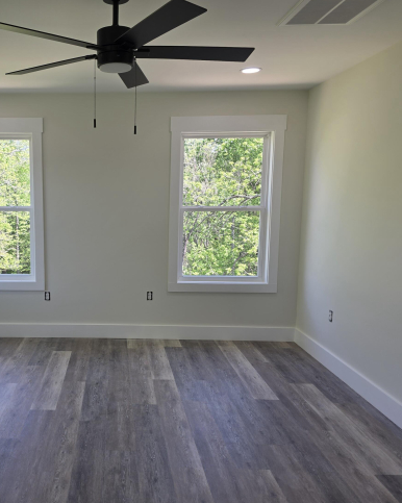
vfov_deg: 57.2
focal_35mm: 31
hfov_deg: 45.5
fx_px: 461
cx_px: 102
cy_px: 258
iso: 32
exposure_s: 1/120
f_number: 1.7
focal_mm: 6.3
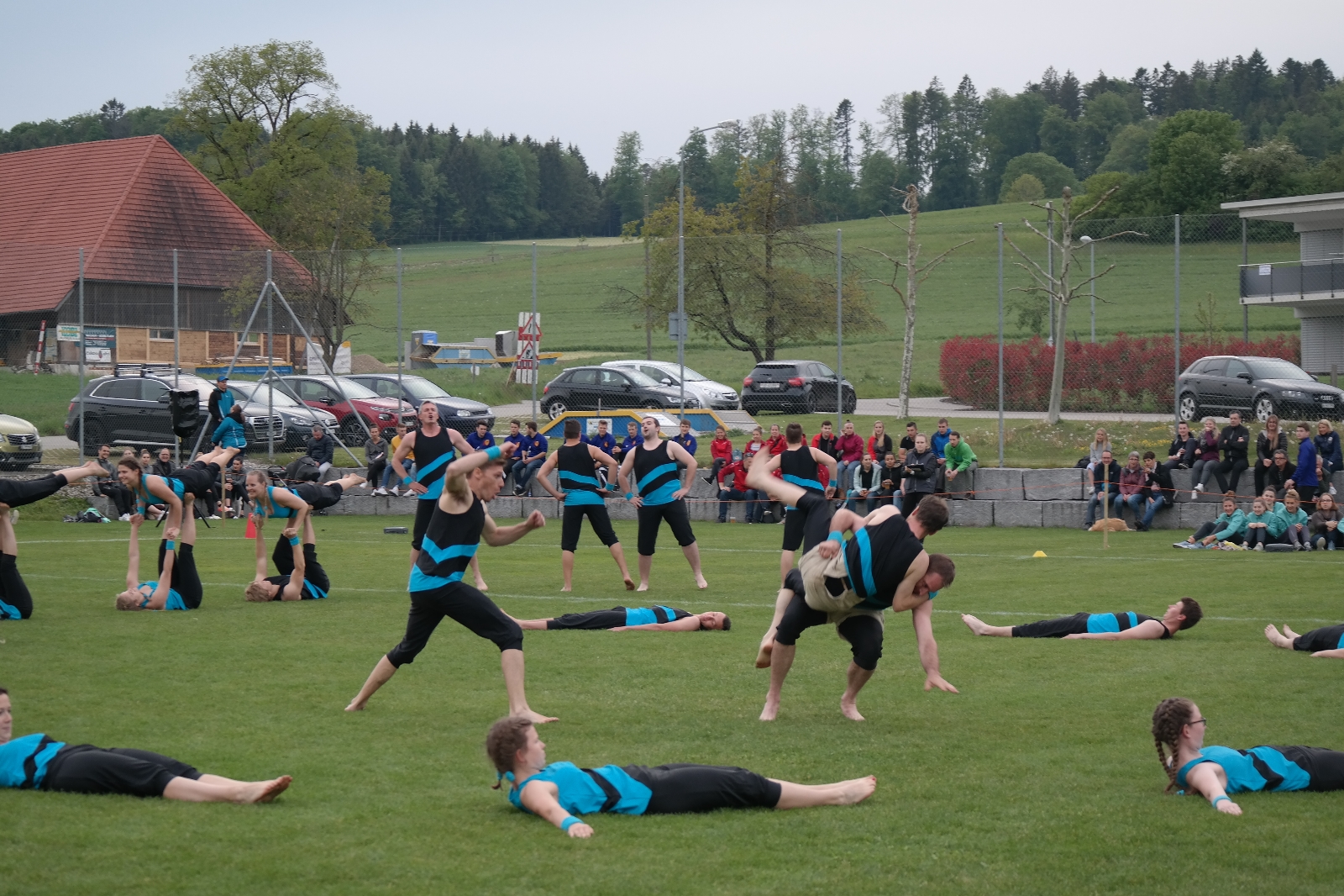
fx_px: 2874
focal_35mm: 77
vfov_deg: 17.7
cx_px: 672
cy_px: 448
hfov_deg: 26.3
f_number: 4
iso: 200
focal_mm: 50
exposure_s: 1/125
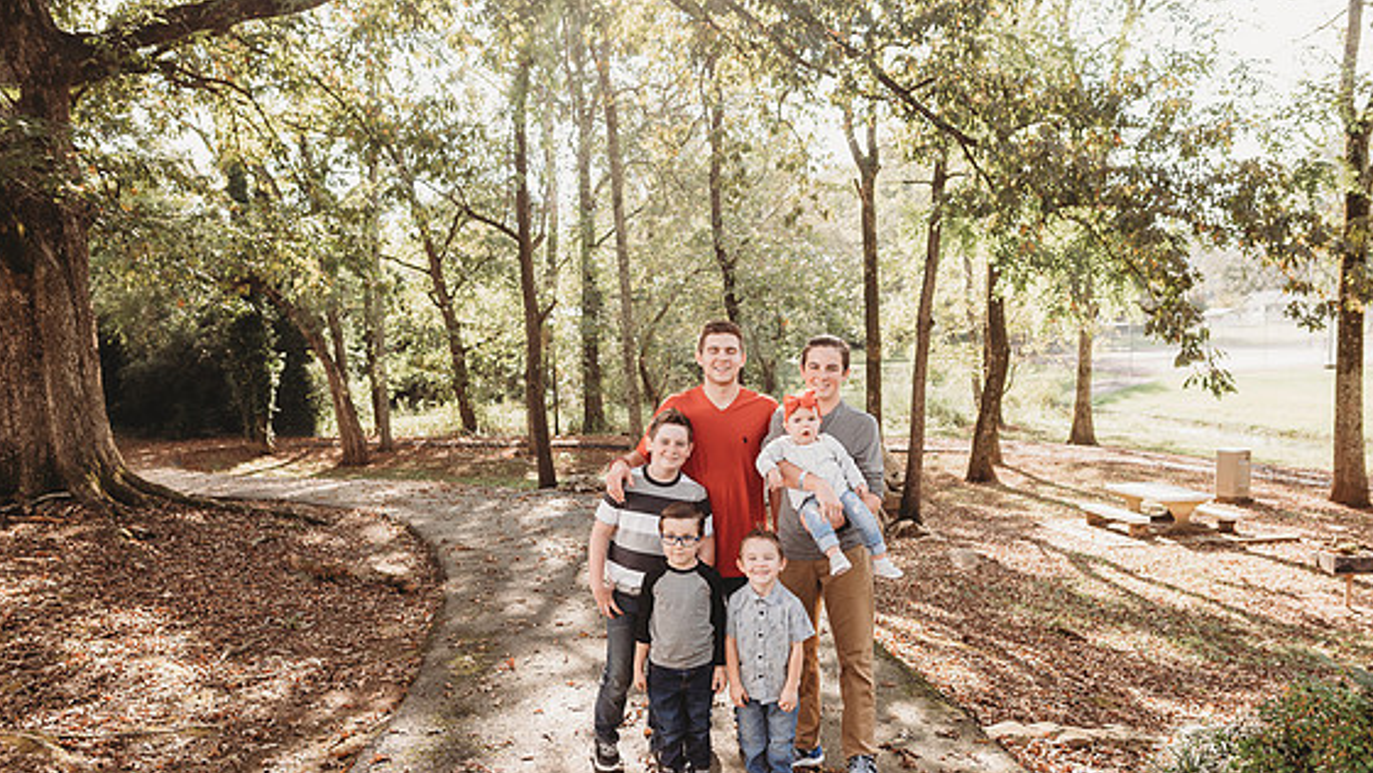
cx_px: 675
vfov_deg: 44.3
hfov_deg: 71.9
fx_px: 947
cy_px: 446
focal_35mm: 26
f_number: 3.2
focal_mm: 24
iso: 200
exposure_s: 1/250
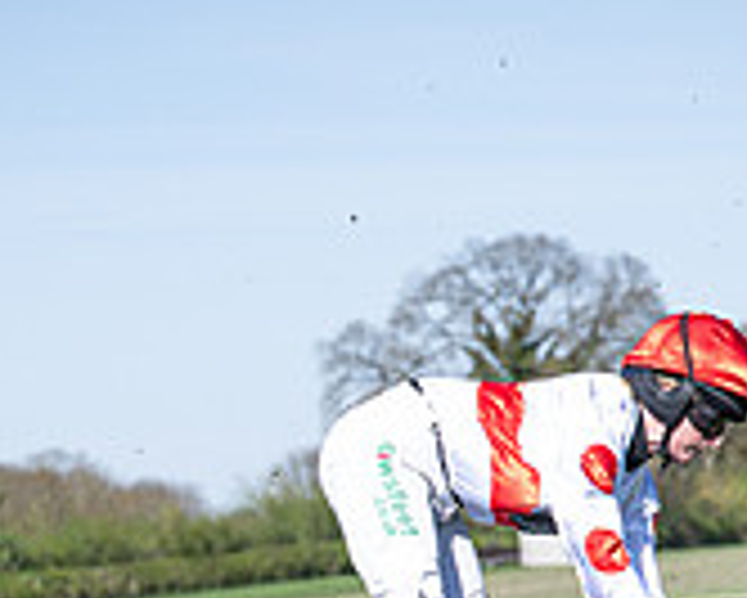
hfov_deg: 7.2
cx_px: 228
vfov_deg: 5.8
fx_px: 5906
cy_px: 791
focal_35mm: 267
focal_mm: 70
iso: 200
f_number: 4
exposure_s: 1/1600
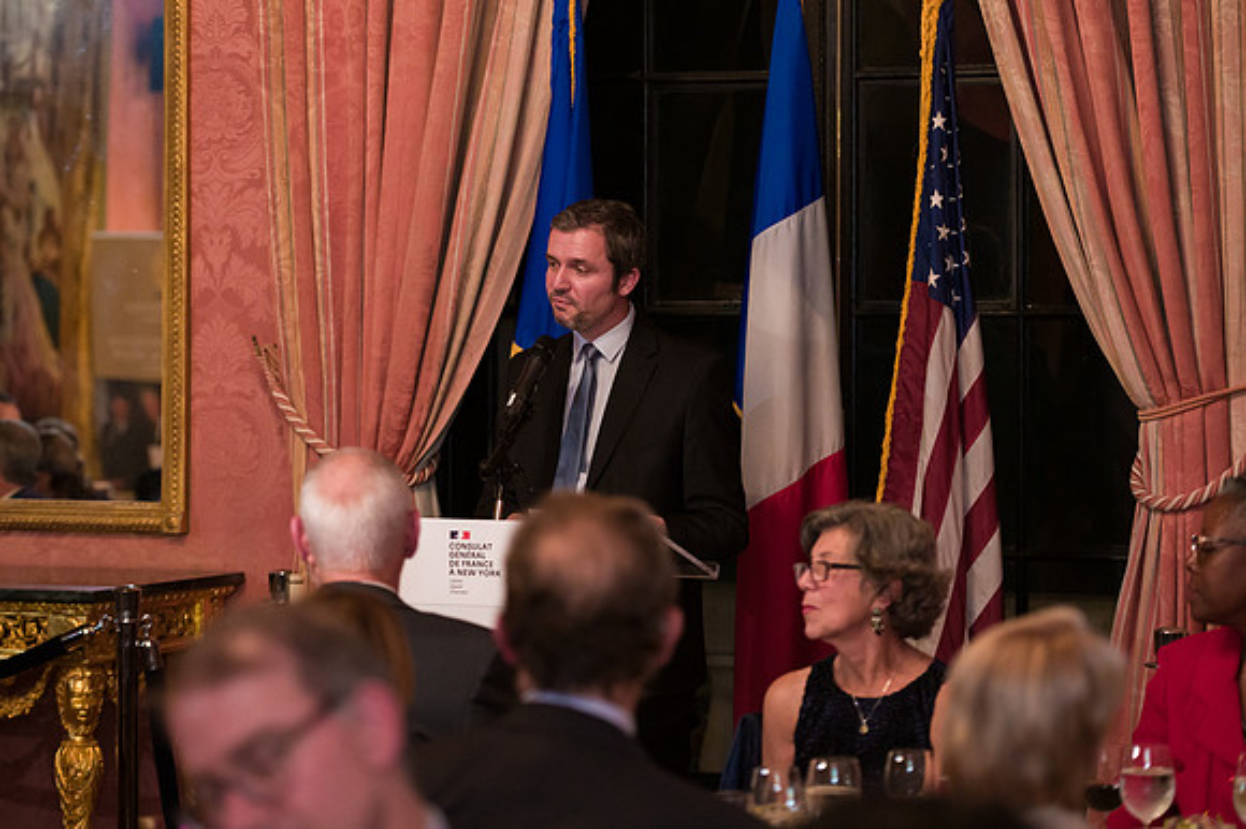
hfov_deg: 18.9
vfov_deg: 12.7
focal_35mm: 108
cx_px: 591
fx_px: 3734
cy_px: 394
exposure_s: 1/200
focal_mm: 102
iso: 3200
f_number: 3.2
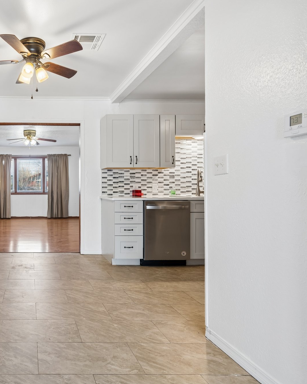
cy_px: 189
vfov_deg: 72.6
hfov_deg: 53.7
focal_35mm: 23
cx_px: 34
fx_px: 261
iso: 200
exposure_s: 1/15
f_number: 7.1
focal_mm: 16
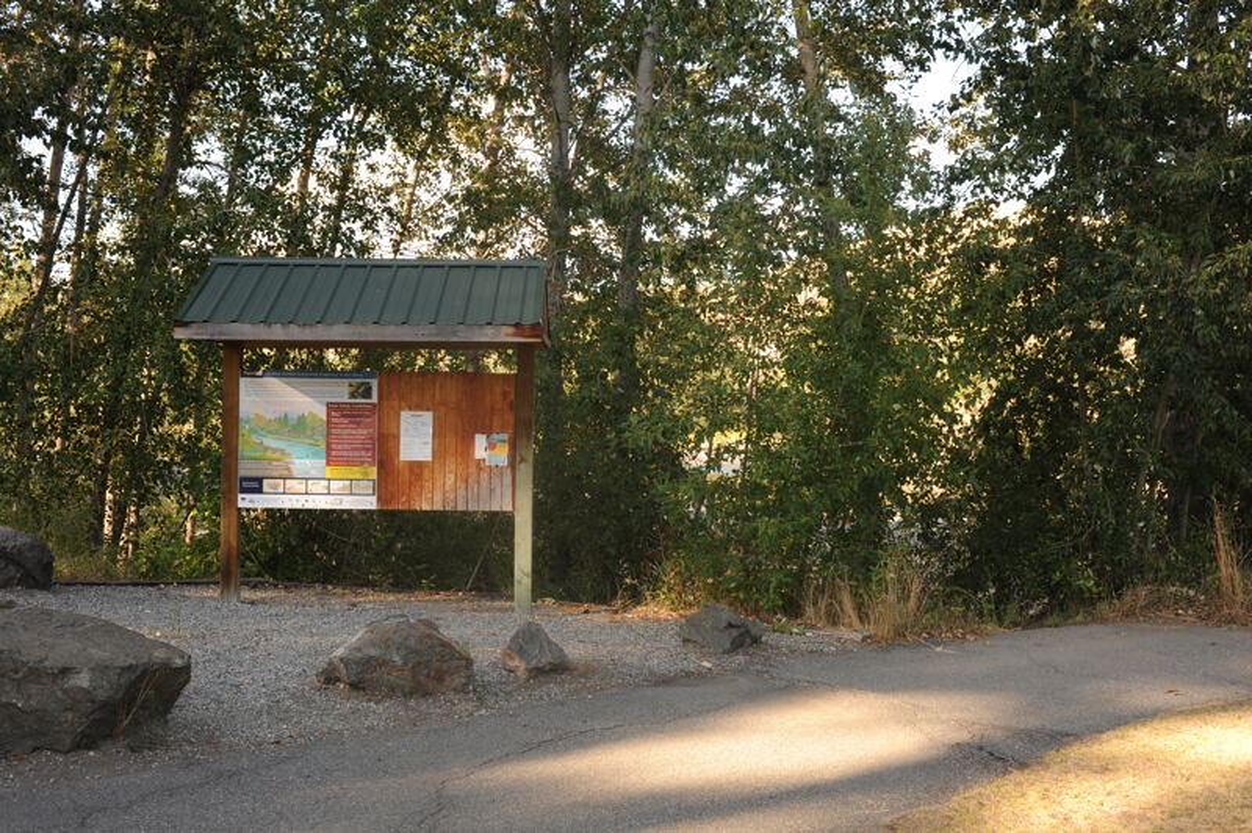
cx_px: 626
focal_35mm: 35
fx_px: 1216
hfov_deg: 54.5
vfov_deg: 37.8
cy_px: 416
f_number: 9
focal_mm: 35
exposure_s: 1/60
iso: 200
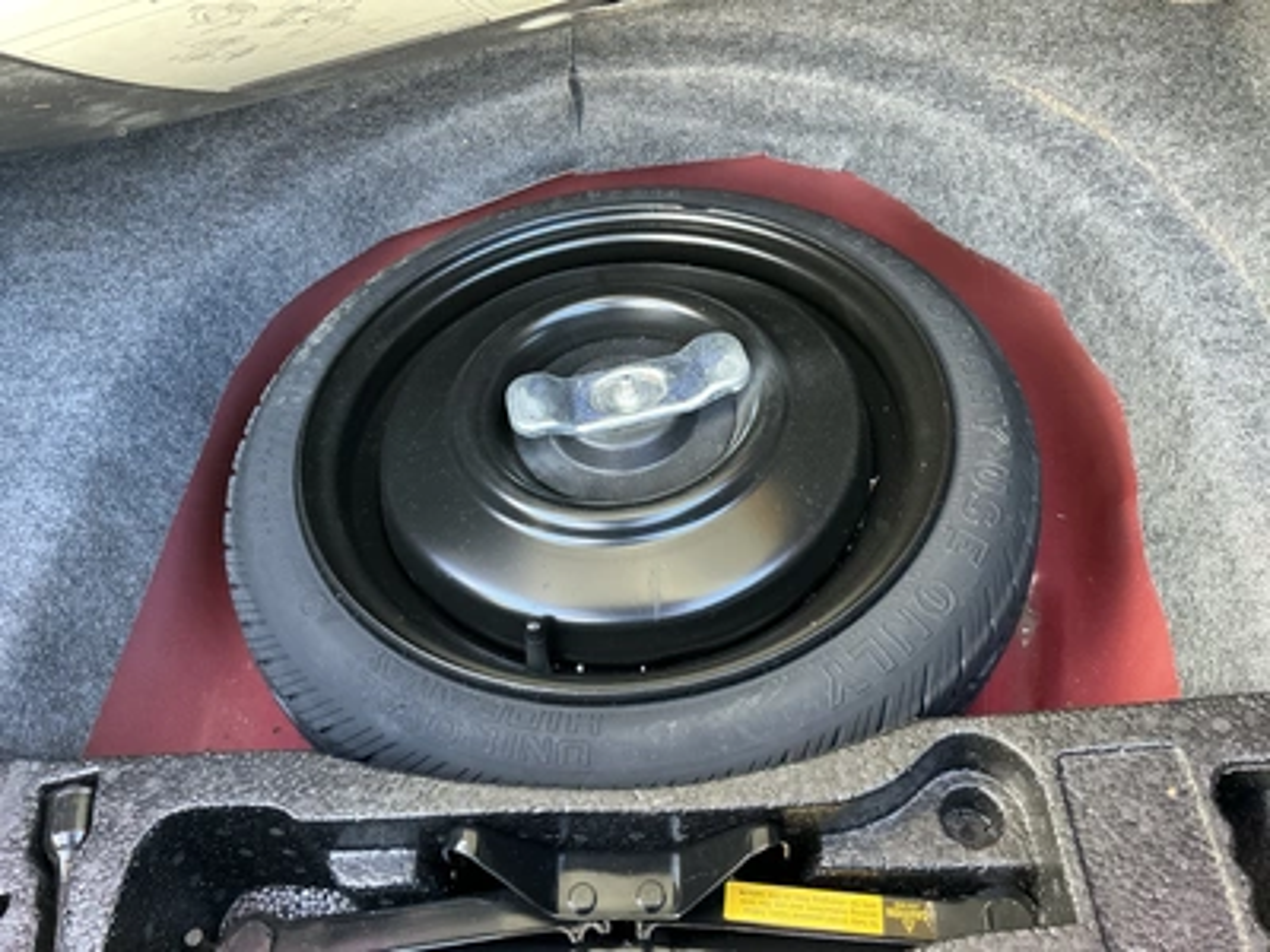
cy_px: 476
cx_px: 635
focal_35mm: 28
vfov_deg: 49.7
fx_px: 1027
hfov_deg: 63.4
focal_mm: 3
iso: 200
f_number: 1.8
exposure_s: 1/60
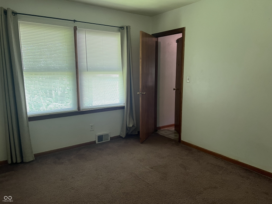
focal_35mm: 26
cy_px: 102
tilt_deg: -7.5
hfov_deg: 67.3
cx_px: 136
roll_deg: +1.4
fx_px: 204
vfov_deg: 53.0
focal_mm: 5.7
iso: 125
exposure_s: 1/85
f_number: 1.5
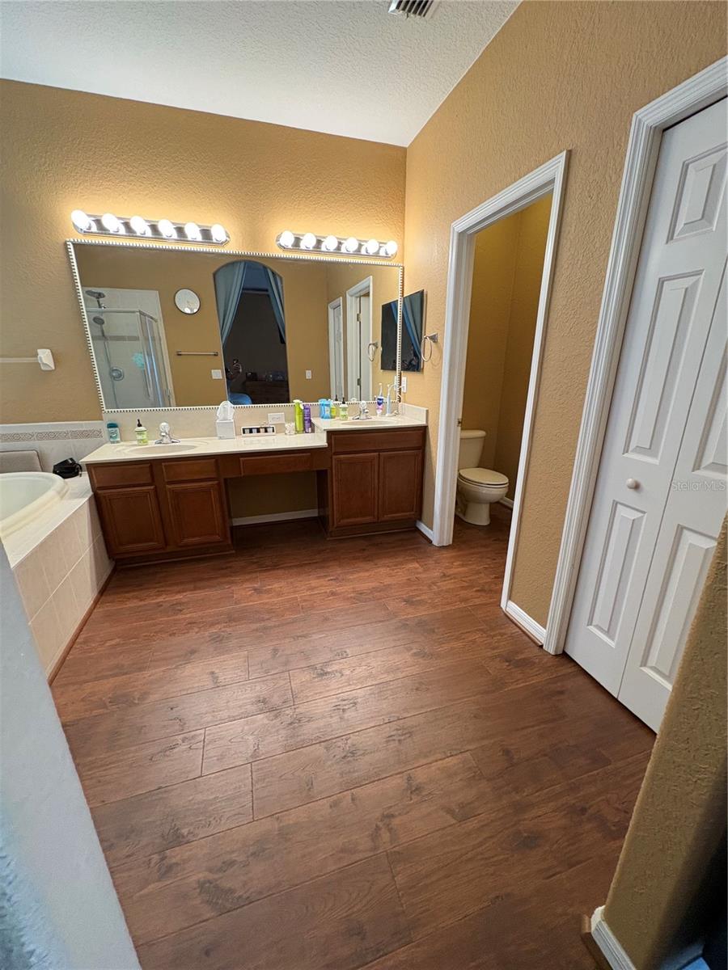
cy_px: 485
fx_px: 393
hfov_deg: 85.7
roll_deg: +0.0
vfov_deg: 102.1
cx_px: 364
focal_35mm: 14
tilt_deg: -16.0
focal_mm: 2.22
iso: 320
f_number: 2.2
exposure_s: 1/60
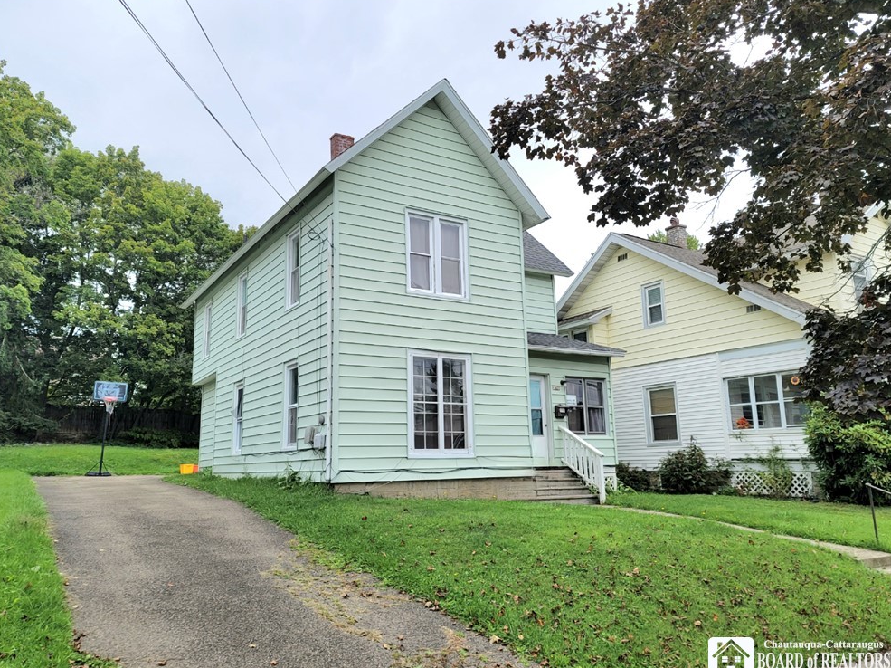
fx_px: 669
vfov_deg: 53.0
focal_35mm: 26
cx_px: 430
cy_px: 336
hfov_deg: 67.3
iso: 20
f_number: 1.8
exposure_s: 1/500
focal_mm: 7
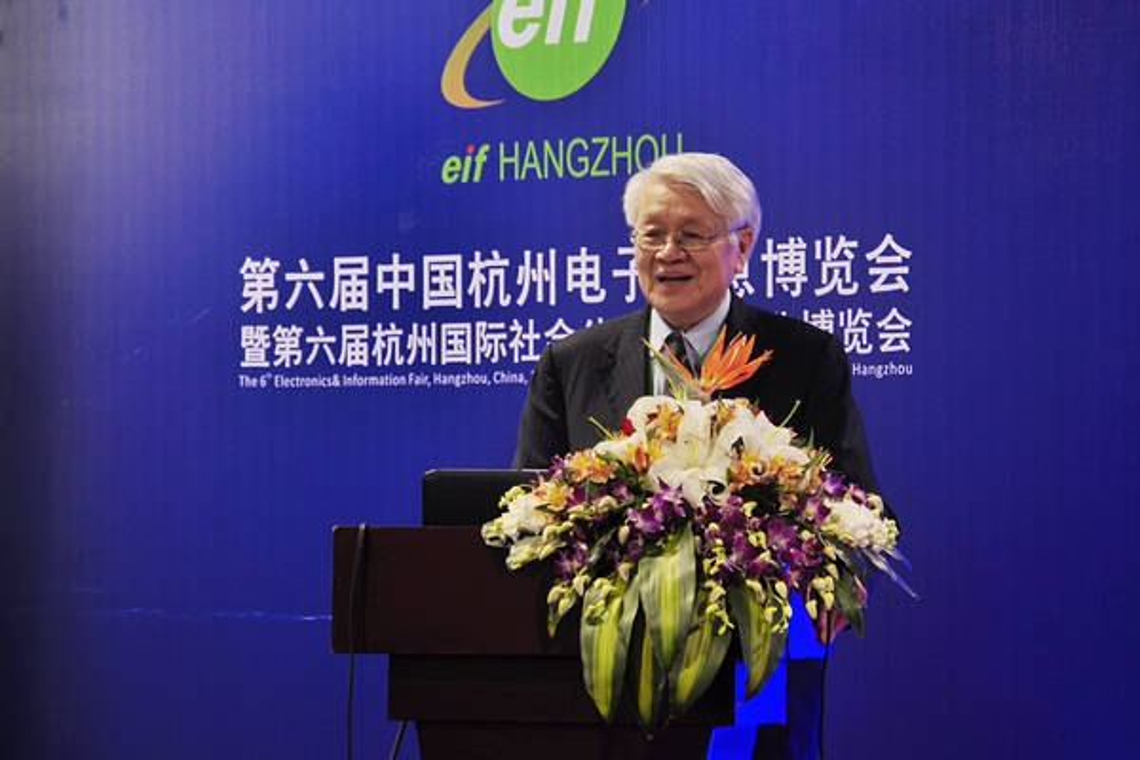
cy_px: 380
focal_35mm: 147
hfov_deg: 14.0
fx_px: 4655
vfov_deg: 9.3
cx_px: 570
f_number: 5.6
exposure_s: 1/6
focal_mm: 98
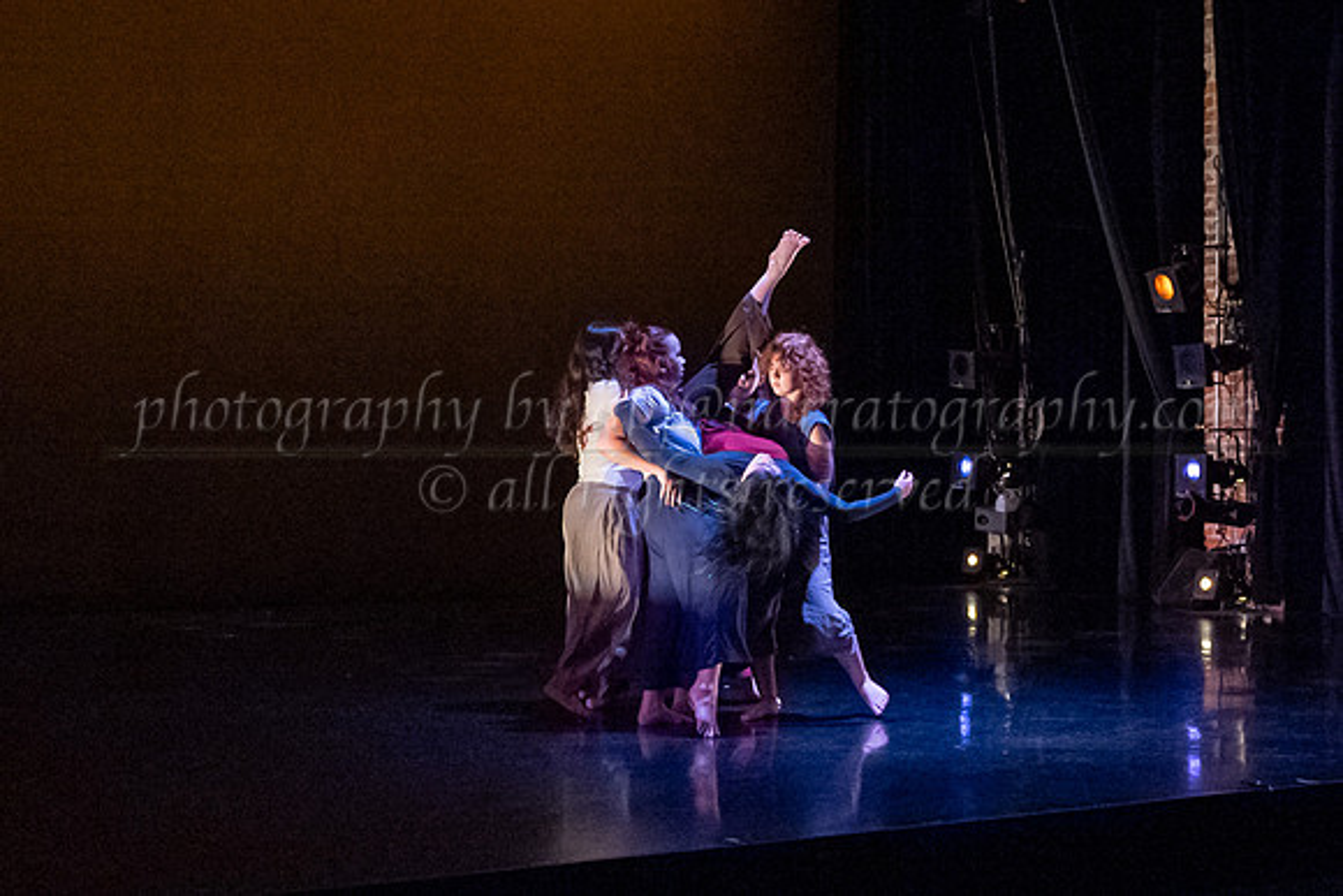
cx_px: 927
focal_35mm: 65
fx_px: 2444
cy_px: 294
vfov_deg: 20.7
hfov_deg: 30.4
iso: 4000
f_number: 3.2
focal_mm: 28
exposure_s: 1/320
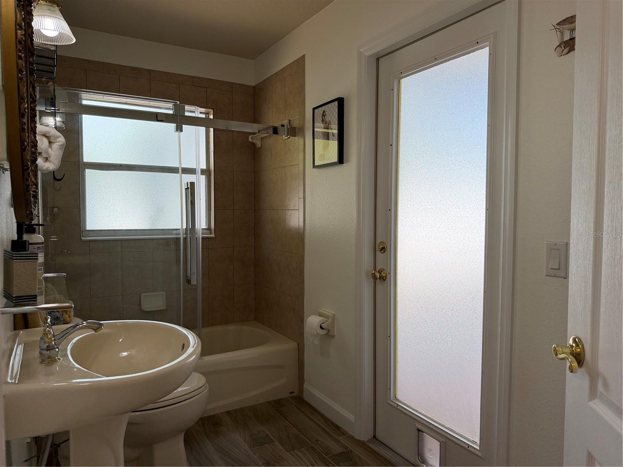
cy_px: 234
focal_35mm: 24
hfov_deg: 71.6
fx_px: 432
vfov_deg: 56.8
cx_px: 312
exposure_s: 1/571
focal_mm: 6.76
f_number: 1.78
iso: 100
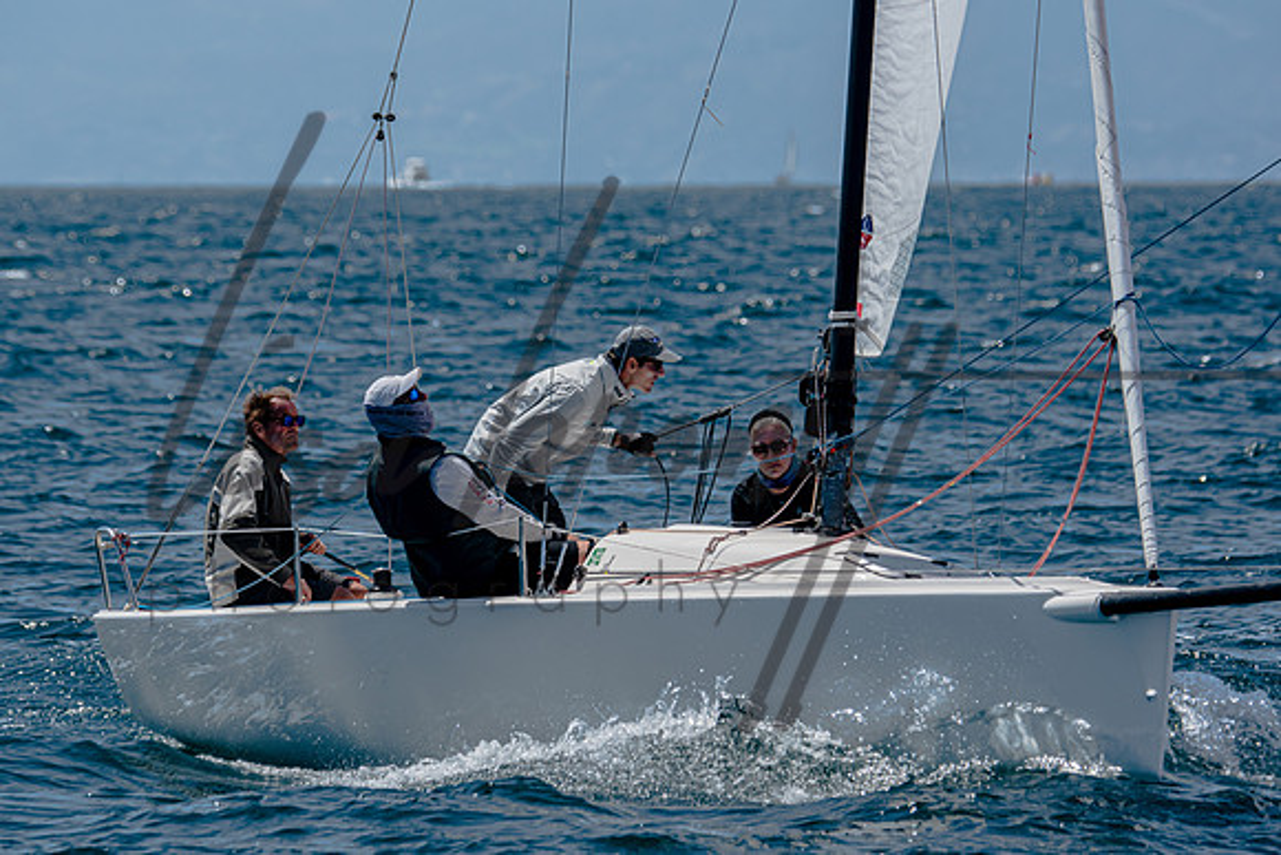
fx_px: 13440
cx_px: 623
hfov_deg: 5.5
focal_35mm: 378
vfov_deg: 3.6
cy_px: 428
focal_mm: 240
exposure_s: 1/2000
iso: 200
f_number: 5.3
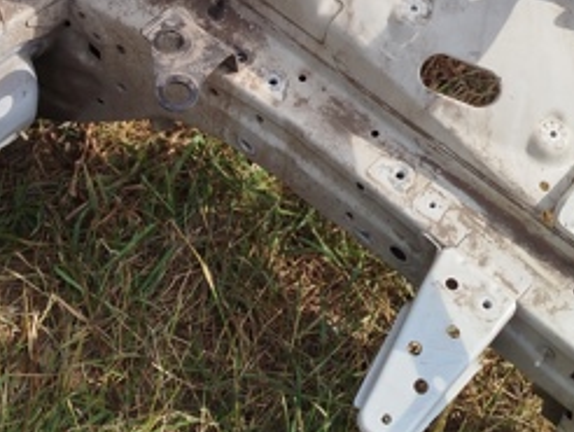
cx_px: 236
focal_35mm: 39
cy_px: 33
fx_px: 647
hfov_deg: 47.6
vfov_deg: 34.5
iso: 50
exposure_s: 1/1162
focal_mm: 5.31
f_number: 1.7
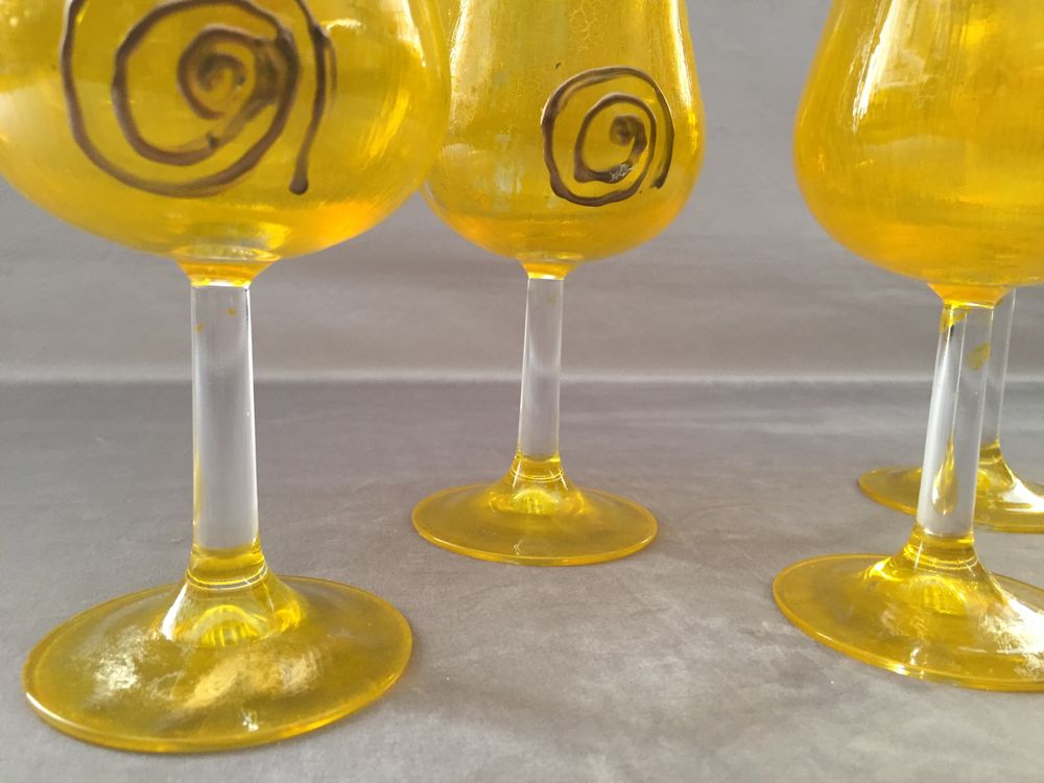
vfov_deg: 48.2
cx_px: 522
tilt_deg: -9.4
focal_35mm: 29
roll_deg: -3.1
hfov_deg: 61.7
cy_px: 392
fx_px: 875
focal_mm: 4.15
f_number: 2.2
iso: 160
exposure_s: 1/33
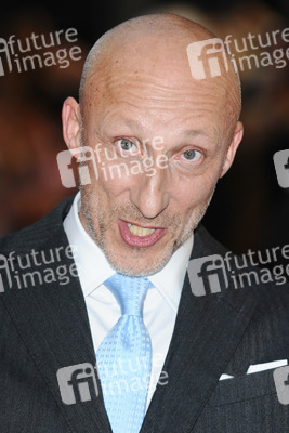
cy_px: 216
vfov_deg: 9.5
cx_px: 144
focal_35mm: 218
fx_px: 2617
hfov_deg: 6.3
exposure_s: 1/200
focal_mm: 145
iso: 320
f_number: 3.5
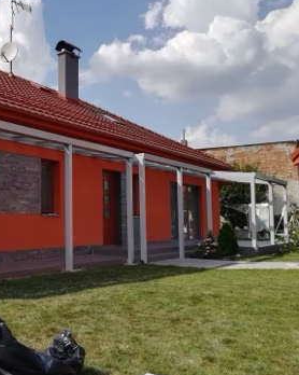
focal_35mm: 35
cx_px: 42
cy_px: 189
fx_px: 387
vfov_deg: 51.6
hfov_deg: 39.7
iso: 50
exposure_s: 1/639
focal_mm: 3.83
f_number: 2.2
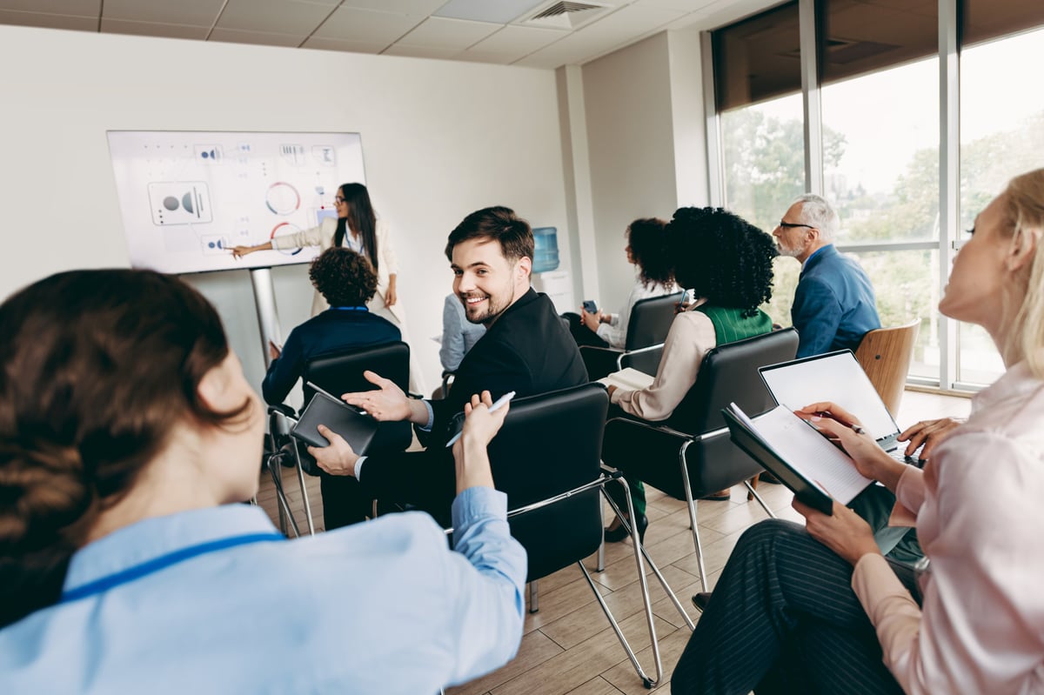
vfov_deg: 55.1
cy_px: 348
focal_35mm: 23
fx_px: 667
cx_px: 522
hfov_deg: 76.1
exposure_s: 1/160
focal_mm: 23
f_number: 2.8
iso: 250
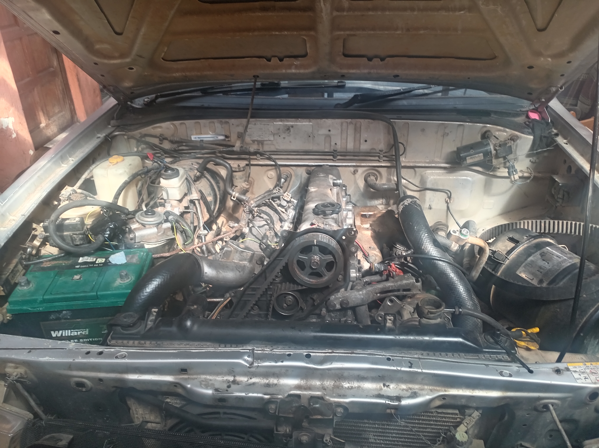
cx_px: 300
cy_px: 224
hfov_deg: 65.3
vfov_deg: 51.3
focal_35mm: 27
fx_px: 467
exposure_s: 1/50
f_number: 1.8
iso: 112
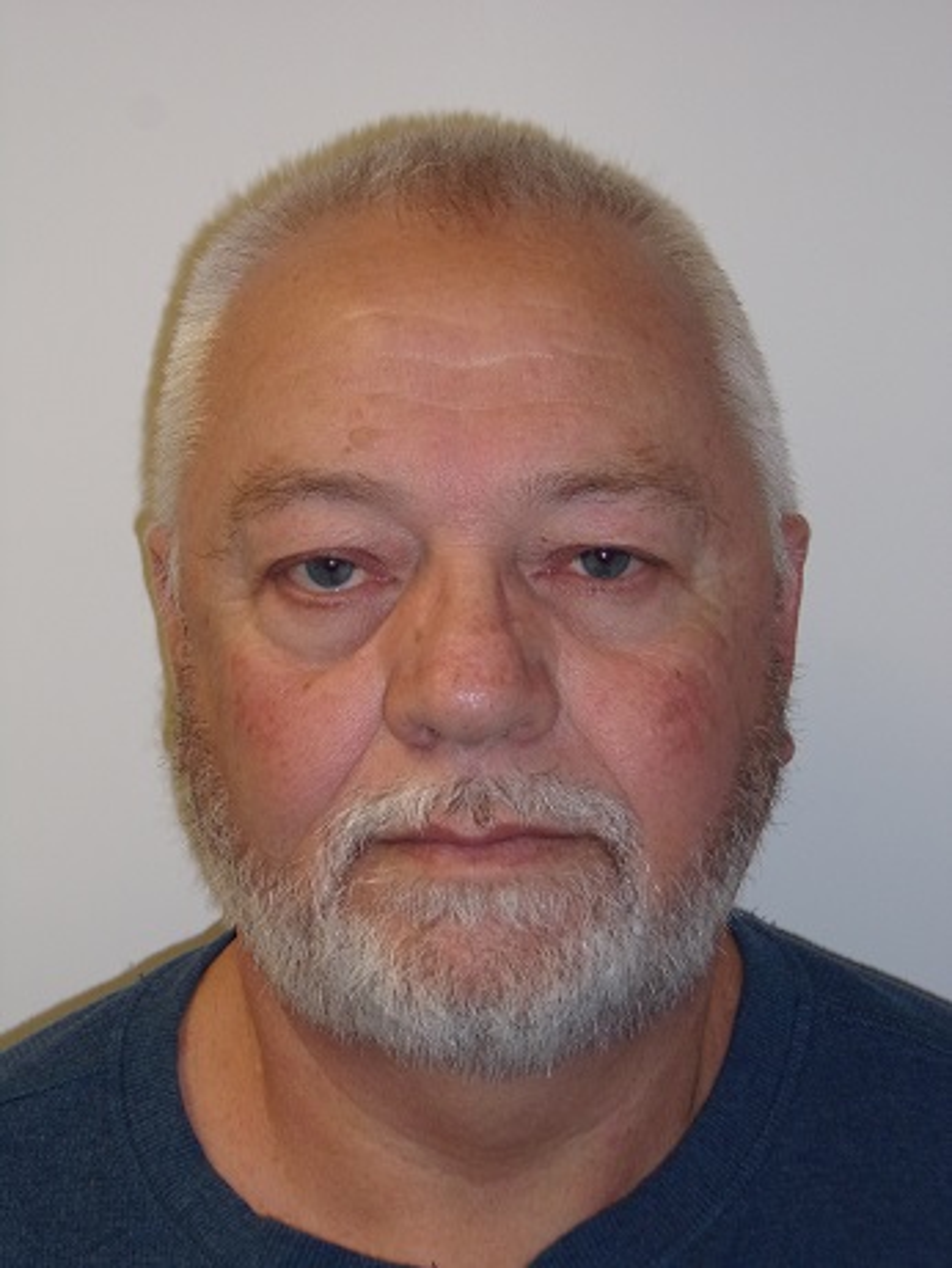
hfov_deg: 17.0
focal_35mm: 87
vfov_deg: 22.5
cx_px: 476
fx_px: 3189
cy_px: 634
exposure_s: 1/34
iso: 200
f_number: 5.6
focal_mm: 15.6
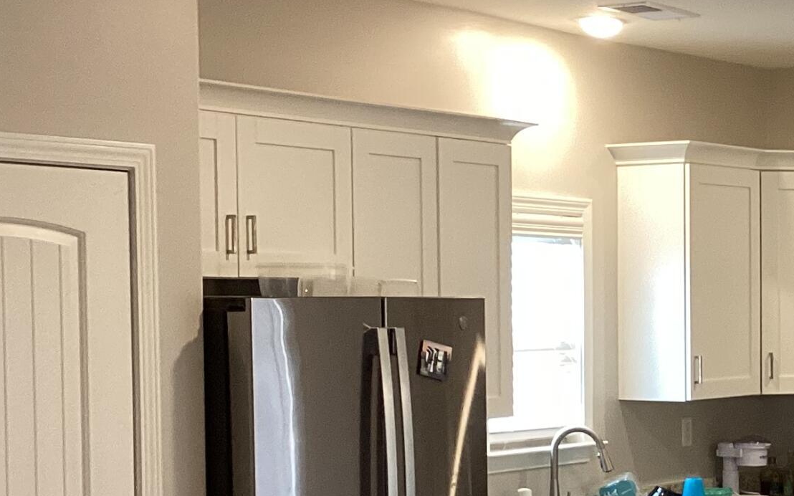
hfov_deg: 22.4
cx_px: 796
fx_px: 1925
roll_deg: -0.5
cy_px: 398
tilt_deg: -4.1
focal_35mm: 89
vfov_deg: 14.6
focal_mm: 3.3
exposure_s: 1/60
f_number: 2.4
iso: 200
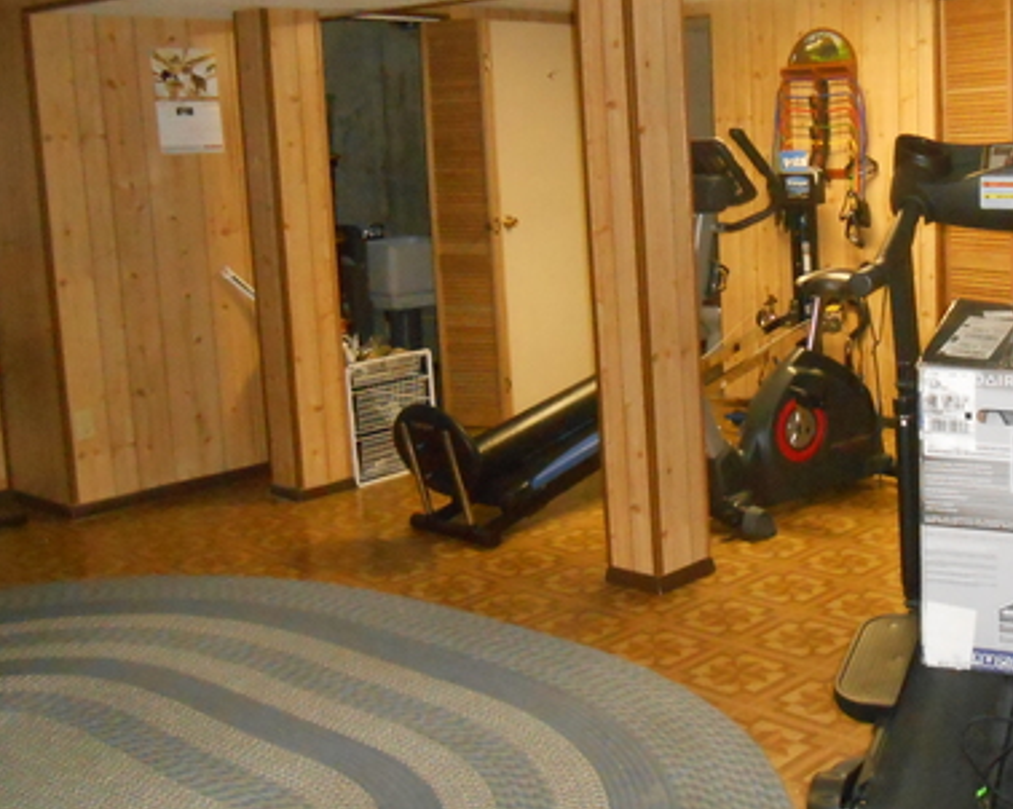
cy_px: 335
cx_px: 748
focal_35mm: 43
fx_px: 1289
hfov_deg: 41.8
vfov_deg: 34.8
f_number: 3.5
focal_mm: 4.6
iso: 1000
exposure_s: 1/25
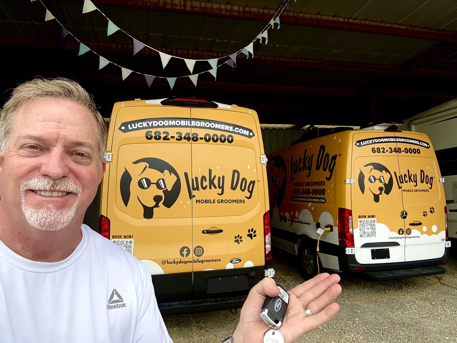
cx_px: 228
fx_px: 304
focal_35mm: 23
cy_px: 172
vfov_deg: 58.9
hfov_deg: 73.9
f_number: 1.9
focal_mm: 2.69
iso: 25
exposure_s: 1/376
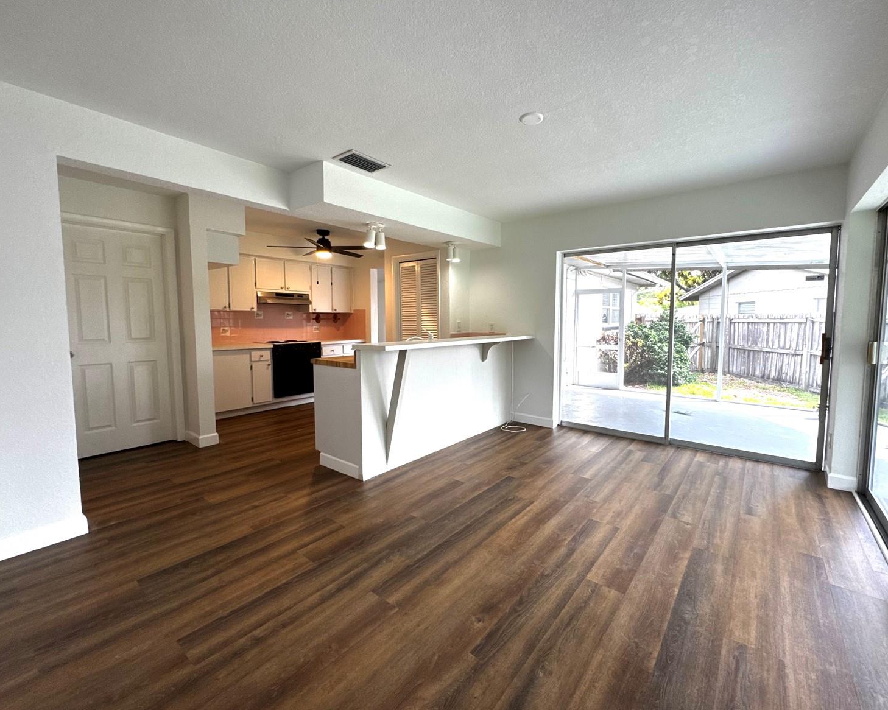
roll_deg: -0.4
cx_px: 482
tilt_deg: -4.7
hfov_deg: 96.6
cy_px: 347
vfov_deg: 84.0
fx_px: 394
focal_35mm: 15
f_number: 2.2
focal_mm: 2.22
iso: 100
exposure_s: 1/120
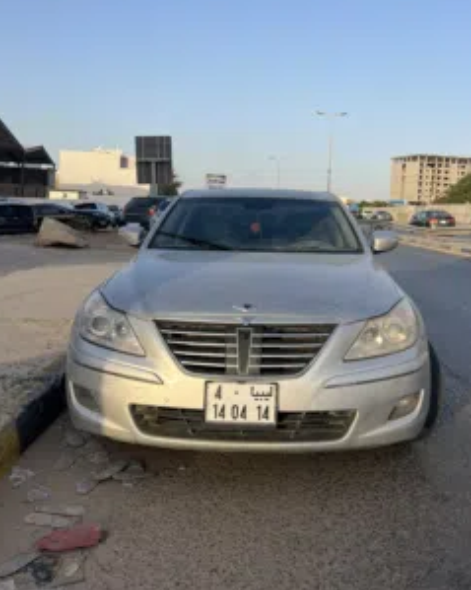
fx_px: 593
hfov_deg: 43.3
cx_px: 260
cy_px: 247
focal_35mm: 34
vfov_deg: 52.6
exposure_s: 1/1972
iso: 50
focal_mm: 5.7
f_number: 1.5
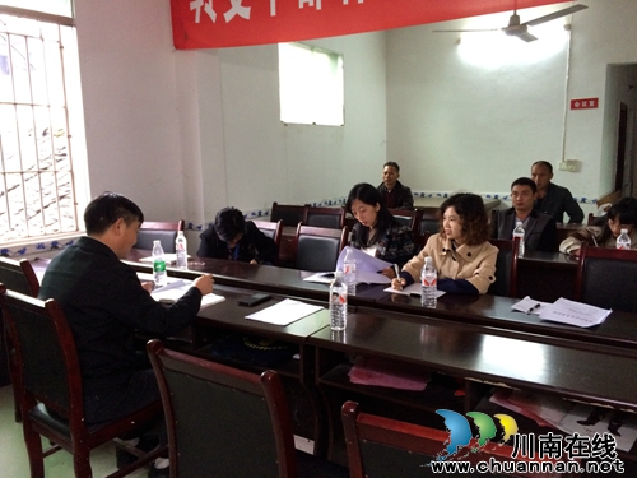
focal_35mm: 29
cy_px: 239
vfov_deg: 48.2
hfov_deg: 61.7
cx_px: 318
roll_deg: +0.8
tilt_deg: -9.5
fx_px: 534
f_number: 2.2
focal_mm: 4.15
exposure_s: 1/25
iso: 320
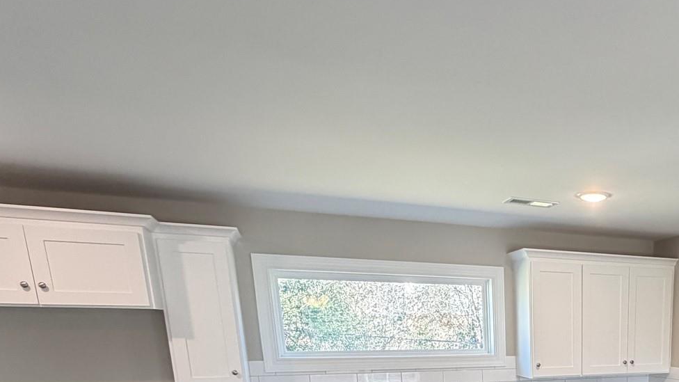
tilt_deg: -13.1
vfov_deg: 31.0
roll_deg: +0.3
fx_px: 576
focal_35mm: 32
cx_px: 596
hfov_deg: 54.2
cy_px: 458
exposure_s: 1/60
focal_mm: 2.22
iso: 320
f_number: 2.2
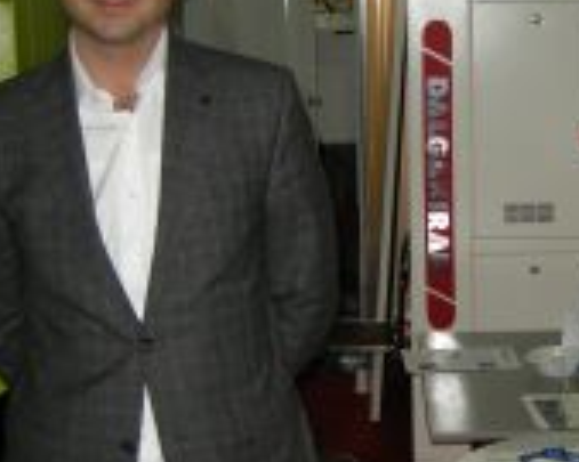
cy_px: 301
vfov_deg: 18.9
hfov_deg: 23.0
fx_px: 1387
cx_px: 517
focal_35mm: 81
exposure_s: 1/30
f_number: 2.7
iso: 64
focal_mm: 7.5
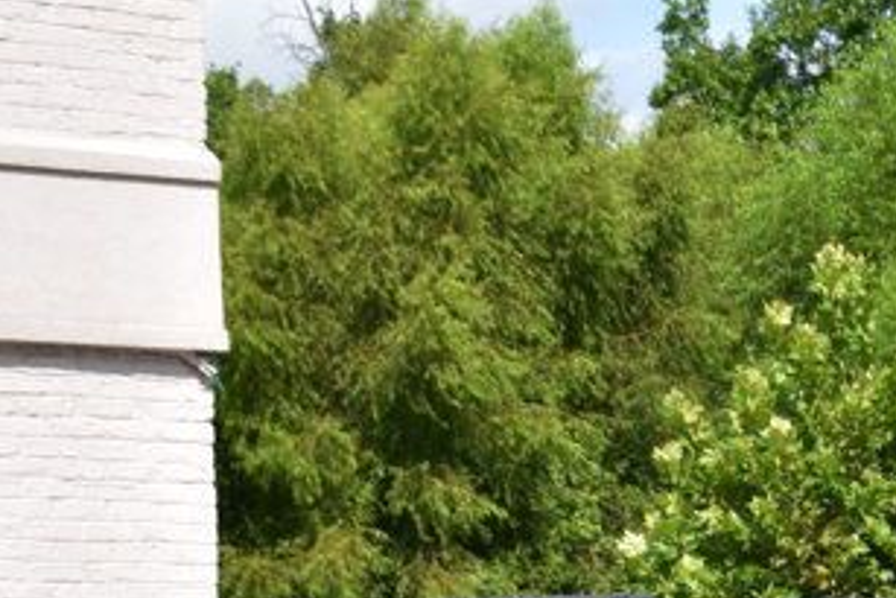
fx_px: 4731
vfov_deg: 7.1
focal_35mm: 190
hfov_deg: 10.6
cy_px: 966
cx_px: 1109
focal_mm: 38
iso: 400
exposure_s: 1/500
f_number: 11
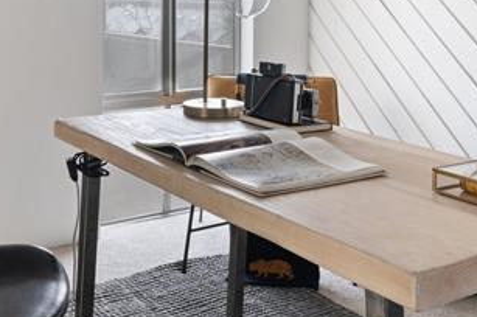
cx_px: 183
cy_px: 23
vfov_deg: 25.9
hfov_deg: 39.4
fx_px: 662
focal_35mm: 50
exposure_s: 1/8
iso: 250
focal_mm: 24
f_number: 8
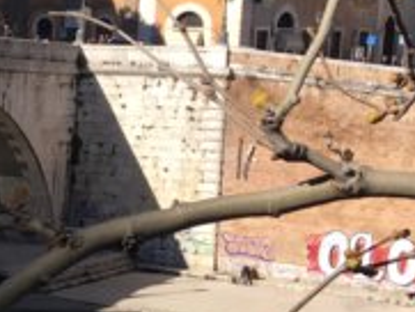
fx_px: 1536
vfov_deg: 11.6
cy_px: 186
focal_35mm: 128
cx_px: -484
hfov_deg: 12.9
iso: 25
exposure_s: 1/1166
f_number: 2.2
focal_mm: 4.15
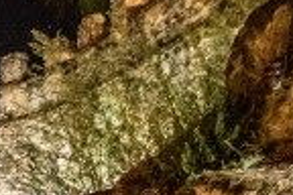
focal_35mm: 120
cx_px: -337
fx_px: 977
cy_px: 232
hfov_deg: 13.8
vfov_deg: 11.2
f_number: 2.8
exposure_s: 1/2
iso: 3200
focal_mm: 24
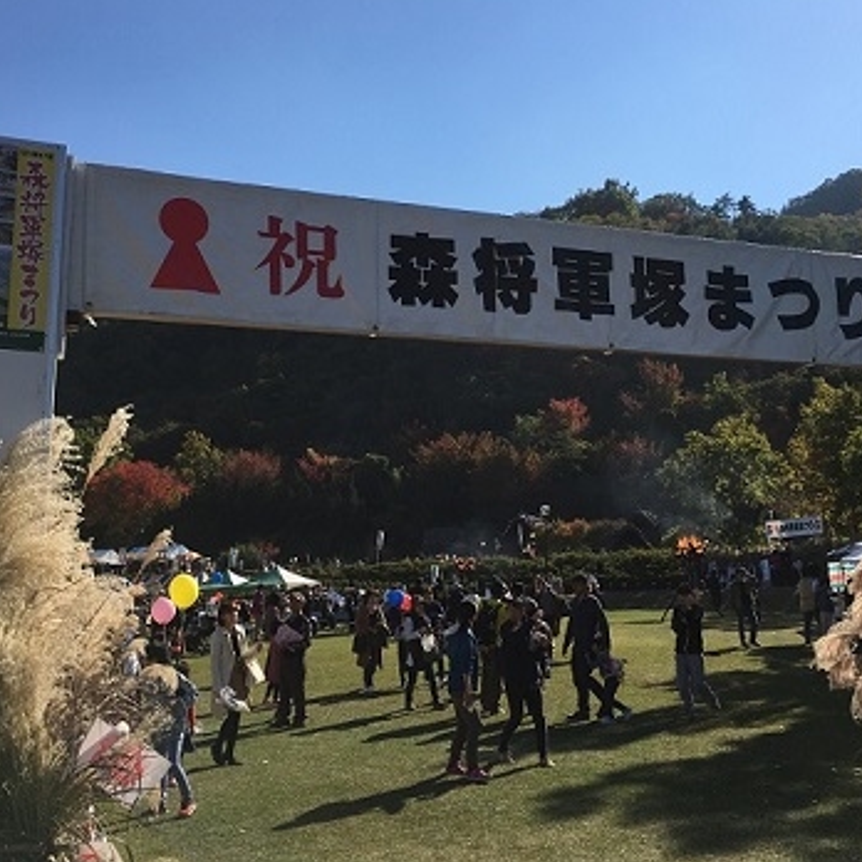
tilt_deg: +12.4
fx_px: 986
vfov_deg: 47.2
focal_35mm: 35
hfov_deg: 47.2
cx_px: 427
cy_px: 425
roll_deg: +1.4
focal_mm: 4.2
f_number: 2.2
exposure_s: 1/3497
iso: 25
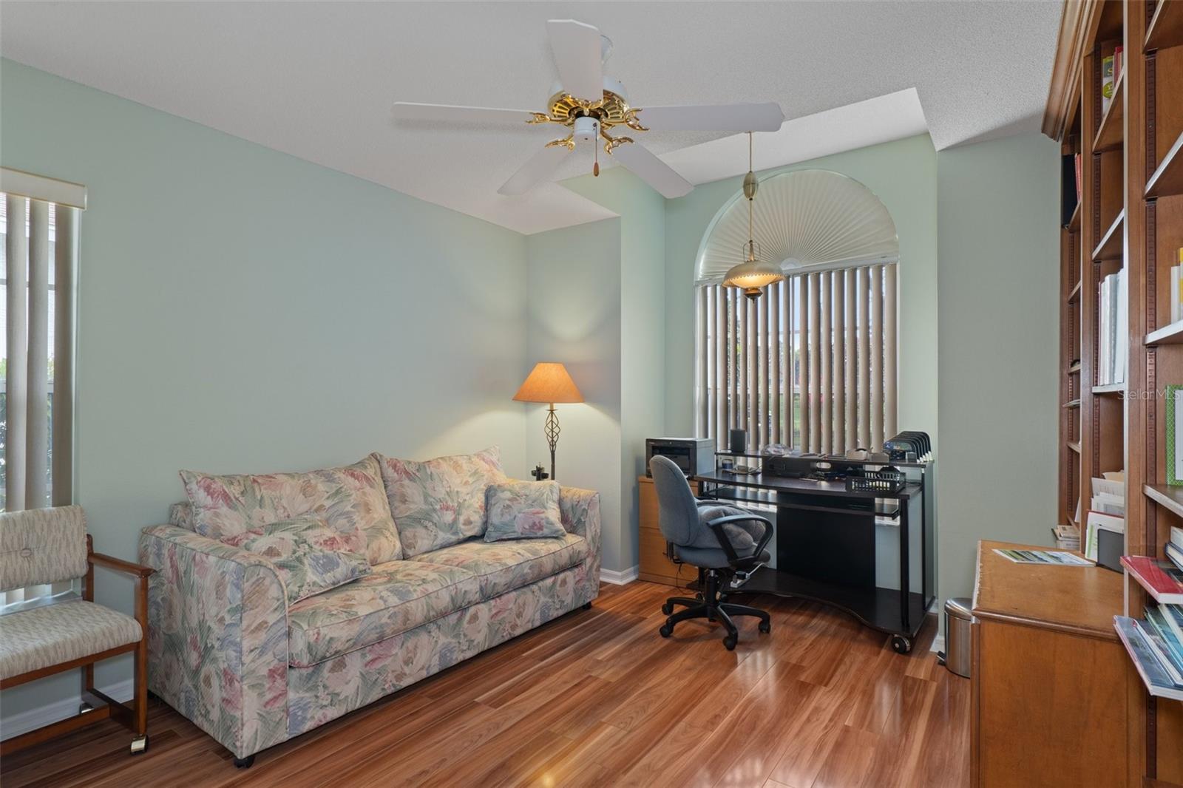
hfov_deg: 90.0
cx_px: 592
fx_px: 591
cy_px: 394
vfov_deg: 67.4
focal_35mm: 18
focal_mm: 12
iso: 320
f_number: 8
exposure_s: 1/4
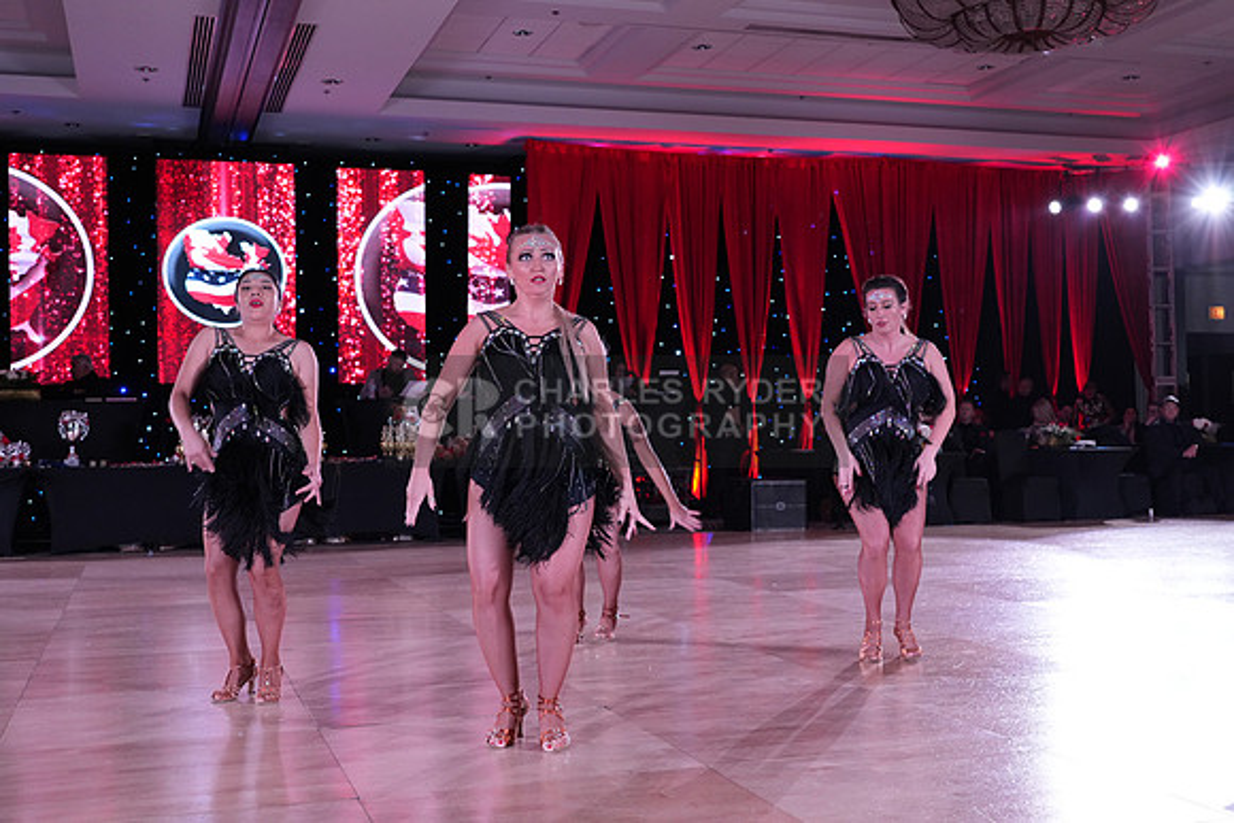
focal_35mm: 40
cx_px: 617
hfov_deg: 48.4
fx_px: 1371
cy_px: 412
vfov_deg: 33.4
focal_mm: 40
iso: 2500
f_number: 5
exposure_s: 1/250
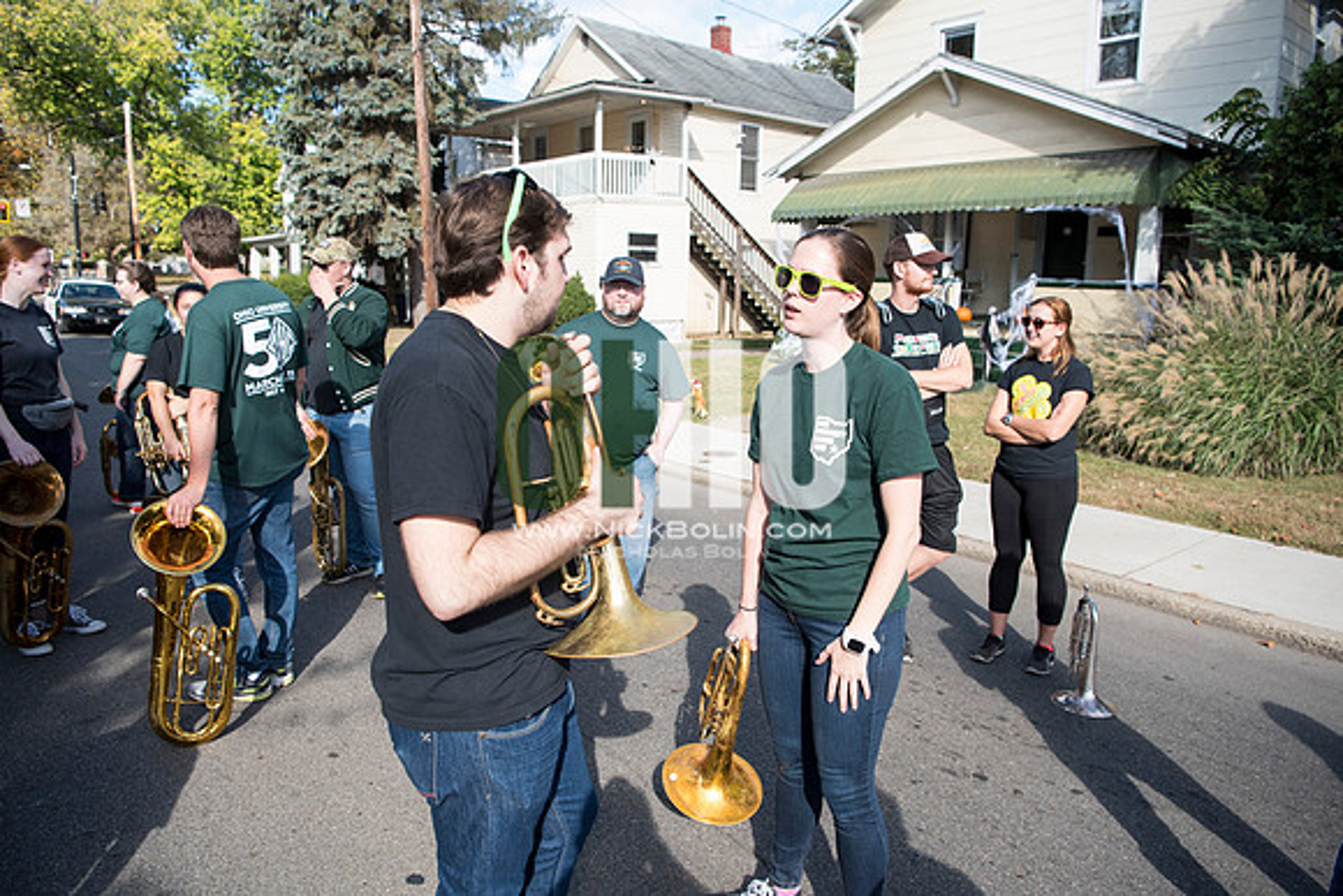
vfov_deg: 53.2
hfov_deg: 73.7
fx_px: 896
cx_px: 672
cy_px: 448
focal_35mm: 24
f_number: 4.5
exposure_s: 1/640
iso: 250
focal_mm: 24
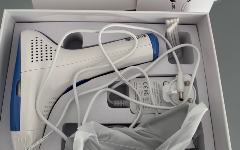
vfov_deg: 34.6
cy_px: 20
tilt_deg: -66.5
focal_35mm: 35
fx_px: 229
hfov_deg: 55.3
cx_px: 118
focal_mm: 6.76
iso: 125
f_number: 1.78
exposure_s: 1/121
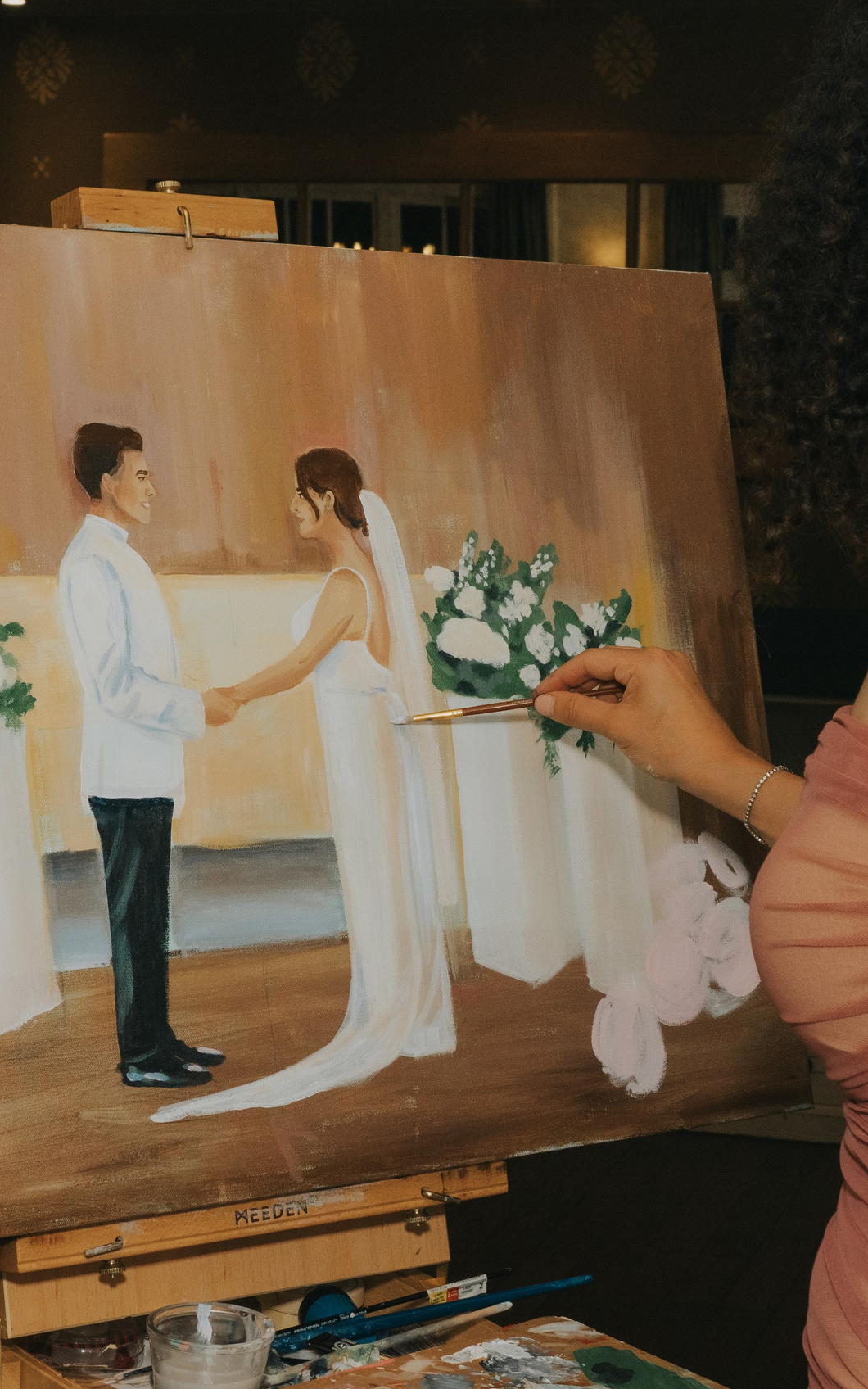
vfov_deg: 25.8
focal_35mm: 80
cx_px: 335
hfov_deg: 16.3
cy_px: 695
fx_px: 3028
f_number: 7.1
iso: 500
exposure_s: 1/200
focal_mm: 25
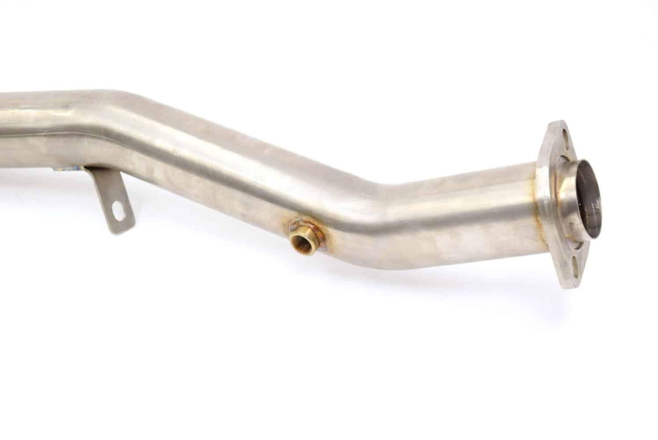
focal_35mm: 72
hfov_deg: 28.1
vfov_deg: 19.0
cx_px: 329
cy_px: 220
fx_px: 1317
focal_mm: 48
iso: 400
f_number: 5.6
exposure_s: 1/125
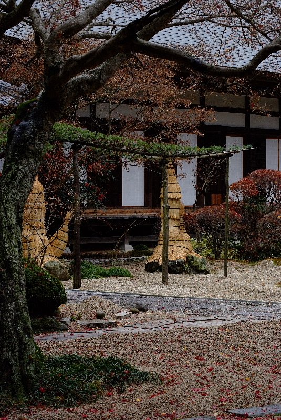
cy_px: 210
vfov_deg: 19.4
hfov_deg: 13.1
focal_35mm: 105
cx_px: 140
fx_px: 1227
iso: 400
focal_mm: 70
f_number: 8
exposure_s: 1/60
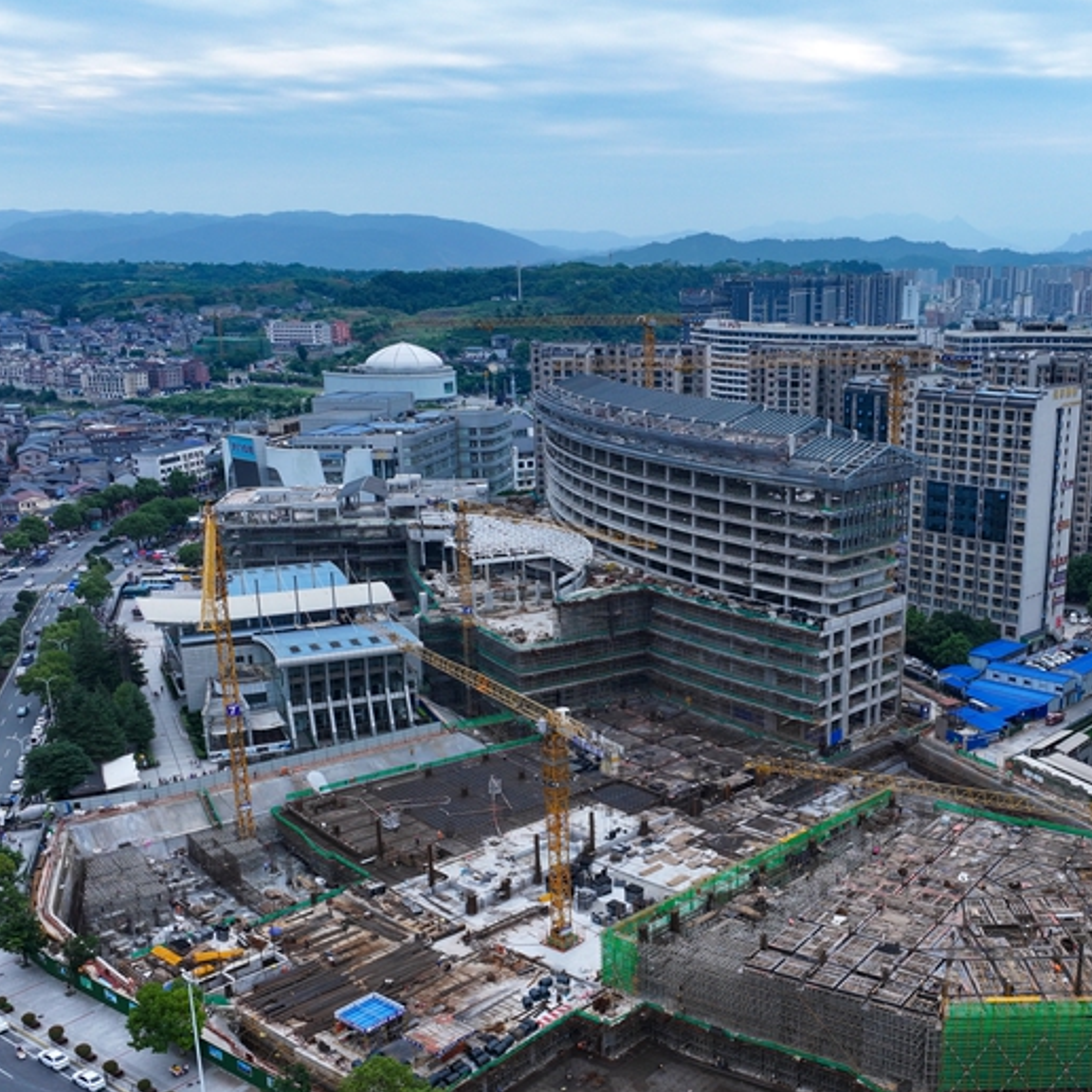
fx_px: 1321
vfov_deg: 44.4
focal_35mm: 37
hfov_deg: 44.4
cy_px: 709
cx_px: 709
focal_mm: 12.29
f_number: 8
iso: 100
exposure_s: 1/160
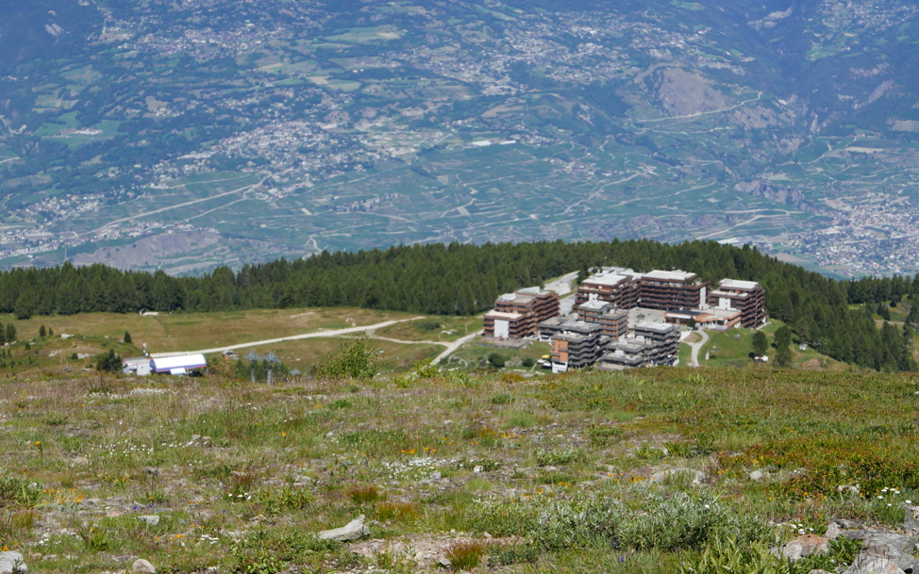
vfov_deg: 13.9
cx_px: 556
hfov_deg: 22.1
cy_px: 275
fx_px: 2355
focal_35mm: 94
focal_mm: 34
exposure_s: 1/1000
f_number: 5.6
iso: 200
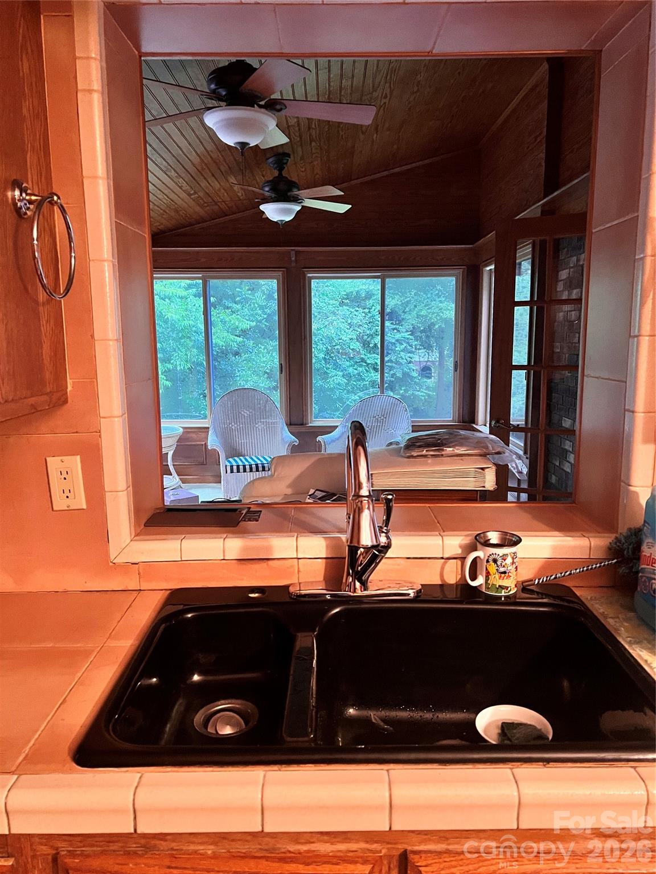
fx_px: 657
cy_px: 437
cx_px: 328
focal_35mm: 26
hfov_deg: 53.1
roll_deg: +0.0
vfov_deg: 67.3
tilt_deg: -10.0
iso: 640
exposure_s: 1/30
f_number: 1.5
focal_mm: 5.7
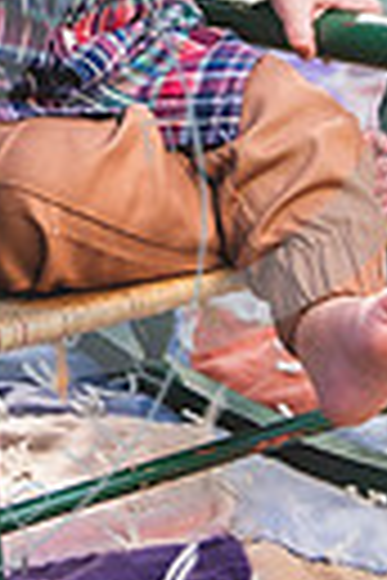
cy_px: -130
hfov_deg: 8.9
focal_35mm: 154
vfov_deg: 13.0
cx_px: -9
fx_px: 2483
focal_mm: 44
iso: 100
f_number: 2.8
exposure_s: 1/160
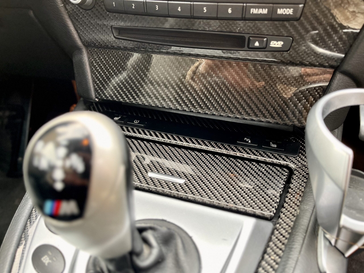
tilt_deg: -27.5
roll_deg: -0.6
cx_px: 182
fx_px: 273
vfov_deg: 53.1
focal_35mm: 26
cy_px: 136
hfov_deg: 67.3
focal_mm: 5.1
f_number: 1.6
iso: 400
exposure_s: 1/60
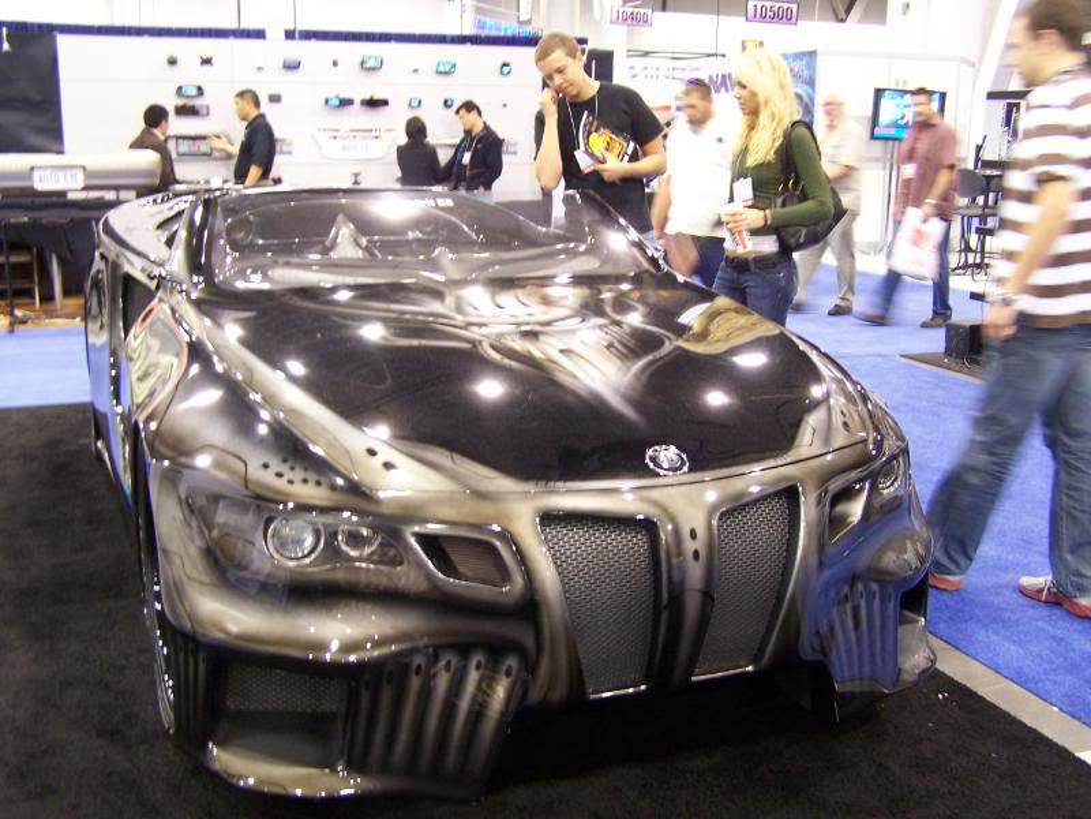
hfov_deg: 49.0
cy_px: 410
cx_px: 546
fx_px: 1198
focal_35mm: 38
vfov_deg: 37.7
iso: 140
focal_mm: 6.3
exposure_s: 1/10
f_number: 2.8
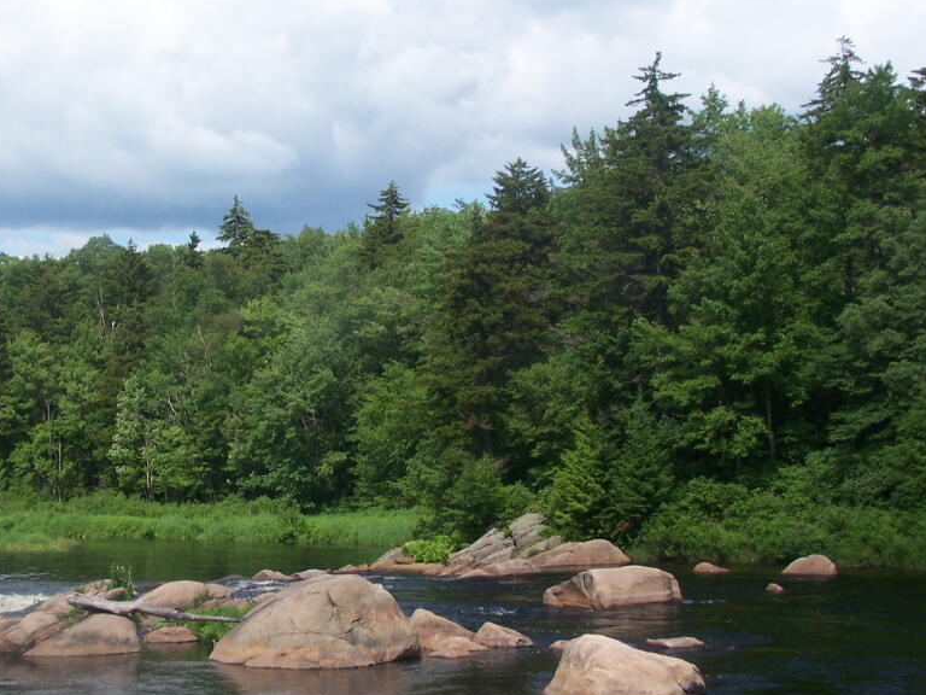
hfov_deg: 28.4
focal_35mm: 68
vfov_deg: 21.6
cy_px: 323
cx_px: 339
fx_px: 1819
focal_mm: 8.5
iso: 80
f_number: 4.5
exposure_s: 1/640
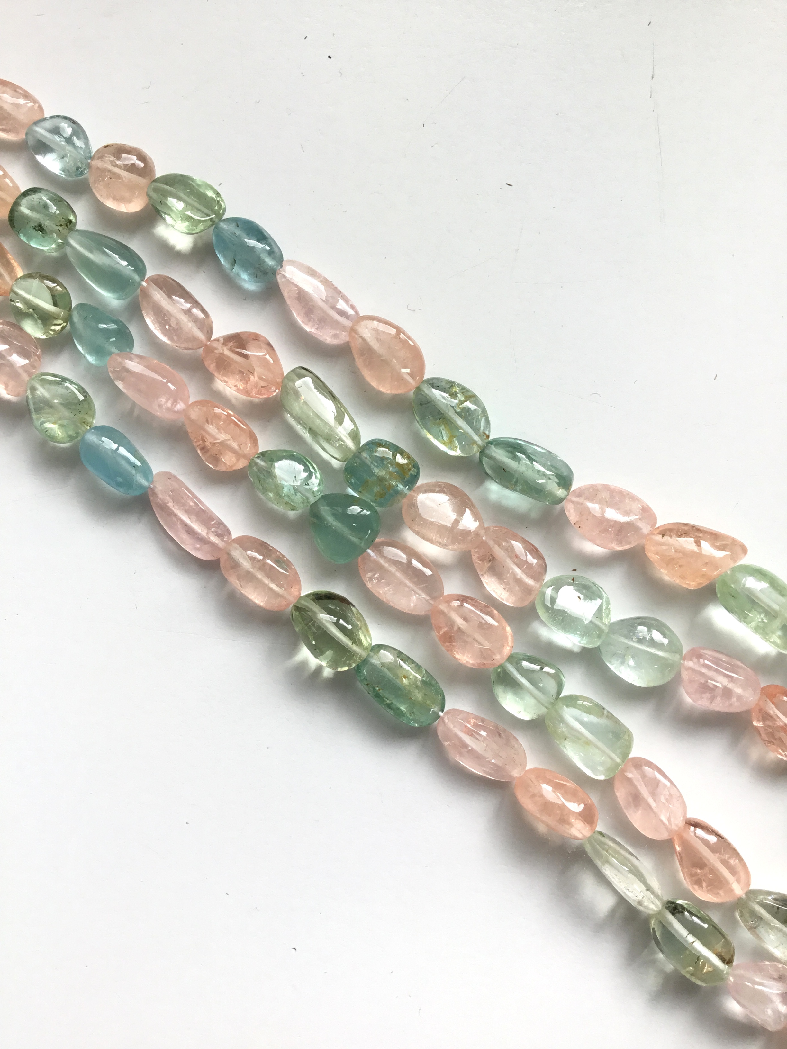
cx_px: 394
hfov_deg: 45.4
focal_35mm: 31
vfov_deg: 58.4
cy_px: 524
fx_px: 940
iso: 32
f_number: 2.4
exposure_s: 1/100
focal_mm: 3.3
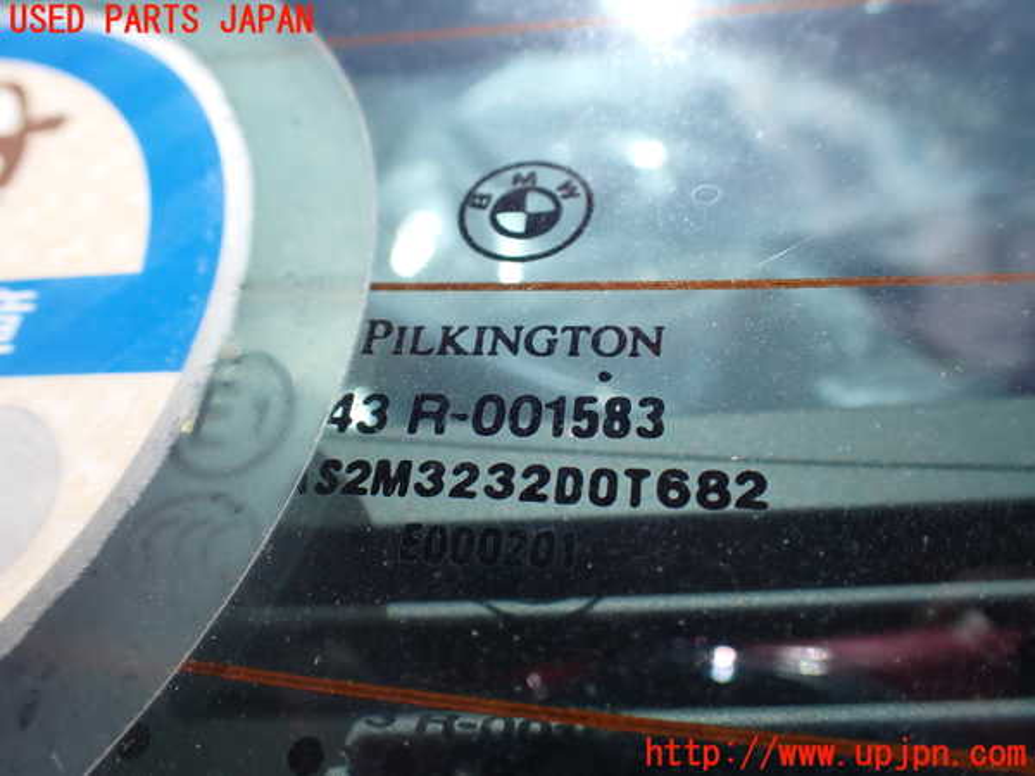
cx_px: 518
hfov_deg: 60.0
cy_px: 388
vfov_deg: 46.8
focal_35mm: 30
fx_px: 897
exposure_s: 1/125
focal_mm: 5.4
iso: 100
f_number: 9
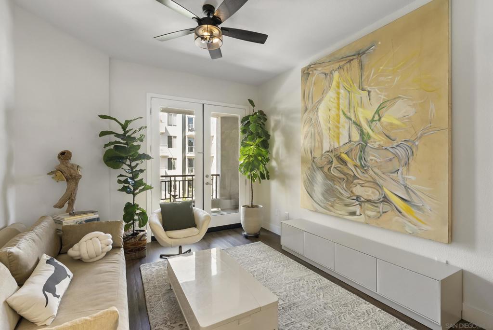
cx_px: 246
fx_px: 219
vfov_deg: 73.8
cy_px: 165
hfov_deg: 96.7
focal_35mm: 16
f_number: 8
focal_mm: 16
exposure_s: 1/5
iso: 500
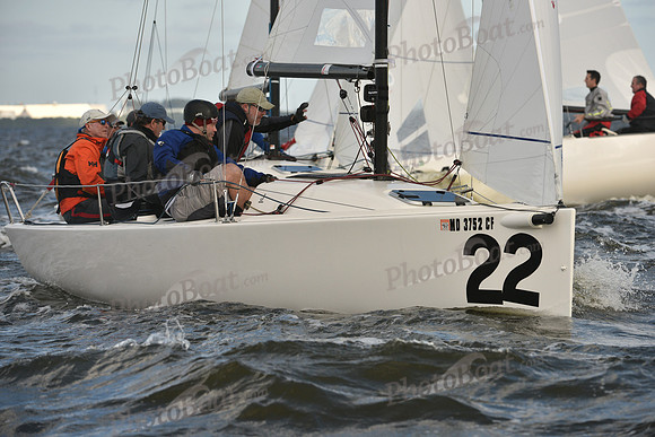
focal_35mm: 250
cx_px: 328
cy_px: 218
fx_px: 4549
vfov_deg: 5.5
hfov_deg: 8.2
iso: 320
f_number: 7.1
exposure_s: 1/1000
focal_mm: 250
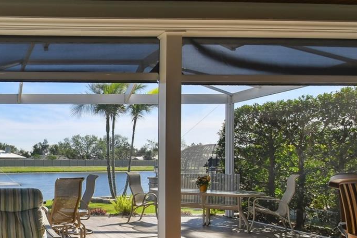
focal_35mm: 35
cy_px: 169
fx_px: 347
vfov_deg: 37.2
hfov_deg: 46.3
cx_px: 6
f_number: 7.1
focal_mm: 10
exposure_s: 1/800
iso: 100
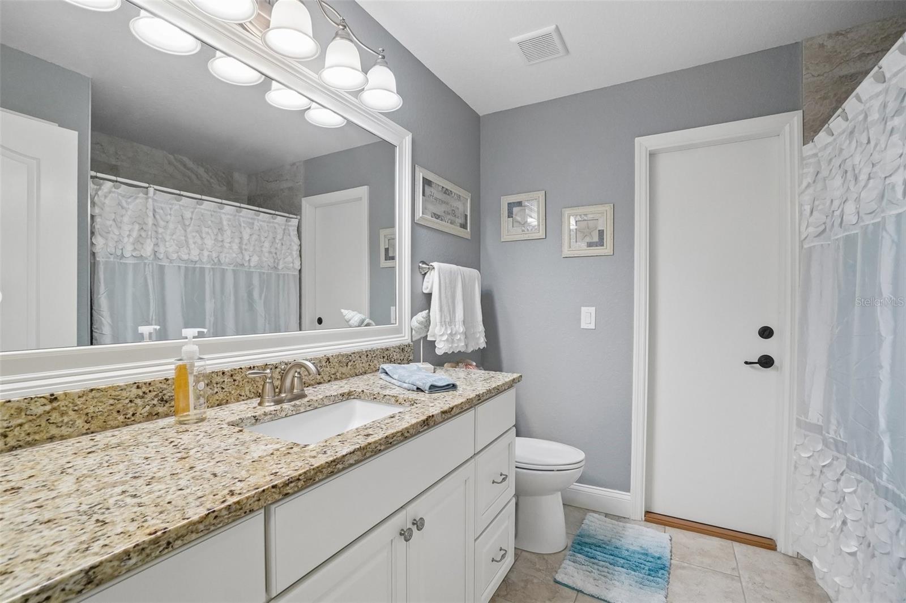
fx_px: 377
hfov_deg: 100.4
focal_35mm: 15
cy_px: 302
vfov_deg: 77.3
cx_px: 453
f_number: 8
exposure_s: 1/30
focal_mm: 10
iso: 800
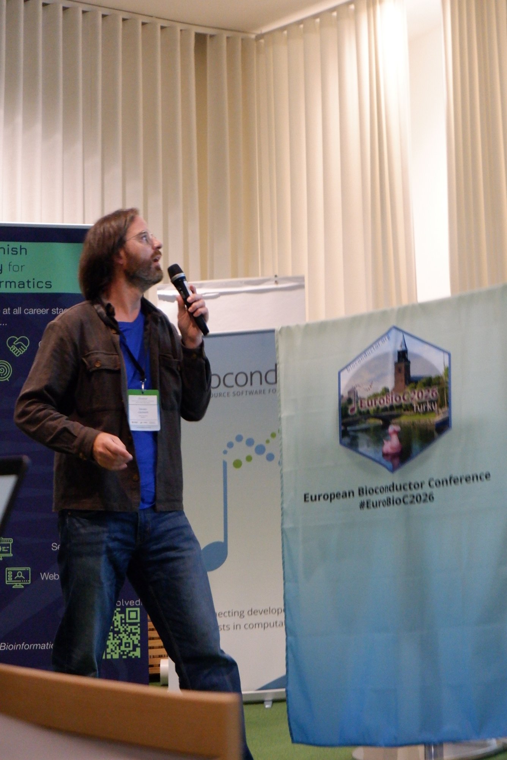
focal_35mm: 66
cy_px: 380
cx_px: 254
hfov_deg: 20.6
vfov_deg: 30.5
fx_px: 1392
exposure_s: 1/125
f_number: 5.6
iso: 6400
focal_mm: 44.5
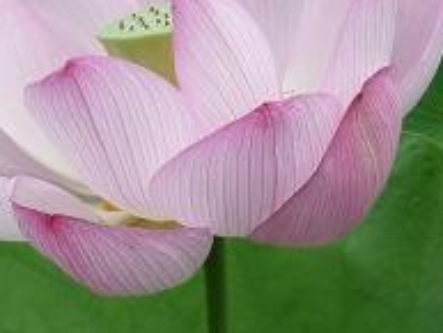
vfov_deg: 2.5
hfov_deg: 3.3
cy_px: 37
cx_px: 156
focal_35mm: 607
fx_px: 7773
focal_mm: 29.1
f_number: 4.8
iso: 100
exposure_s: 1/320
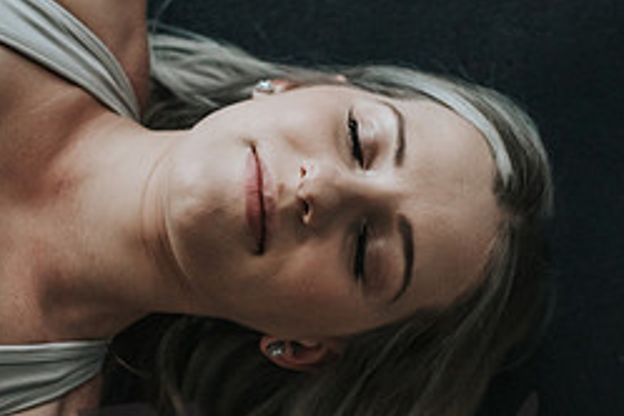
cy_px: 224
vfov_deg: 14.9
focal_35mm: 92
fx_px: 1595
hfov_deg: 22.1
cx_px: 255
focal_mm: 35
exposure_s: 1/250
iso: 800
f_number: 3.2
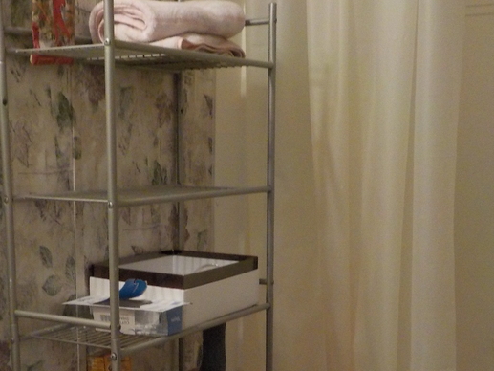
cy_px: 356
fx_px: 828
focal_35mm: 58
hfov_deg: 33.0
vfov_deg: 24.3
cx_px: 176
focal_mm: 4.1
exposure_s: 1/25
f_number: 3.3
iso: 400
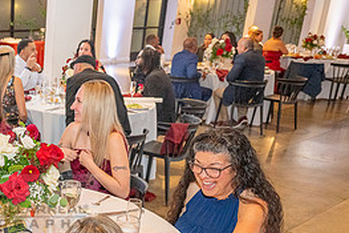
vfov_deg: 24.8
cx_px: -15
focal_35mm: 53
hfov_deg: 33.7
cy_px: 206
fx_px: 513
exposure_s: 1/200
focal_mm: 24
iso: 2000
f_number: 3.2
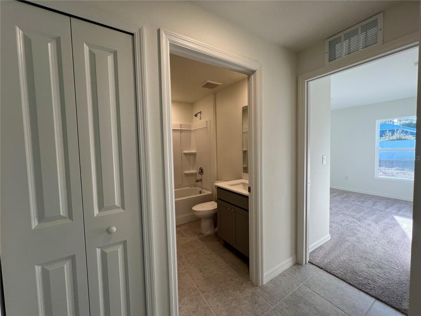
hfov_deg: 106.2
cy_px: 158
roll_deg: +0.9
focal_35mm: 13
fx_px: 158
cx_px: 210
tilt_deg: -4.4
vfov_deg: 89.9
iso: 64
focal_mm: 1.57
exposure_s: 1/120
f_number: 1.8
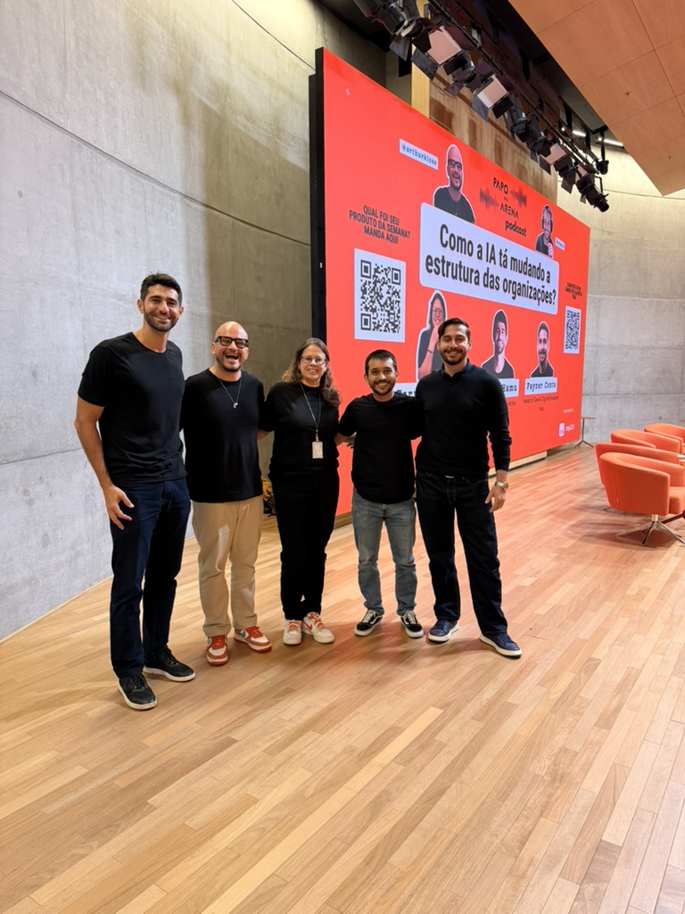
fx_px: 633
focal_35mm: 24
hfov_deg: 56.8
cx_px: 342
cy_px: 457
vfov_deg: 71.6
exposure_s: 1/60
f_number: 1.78
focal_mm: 6.76
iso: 200
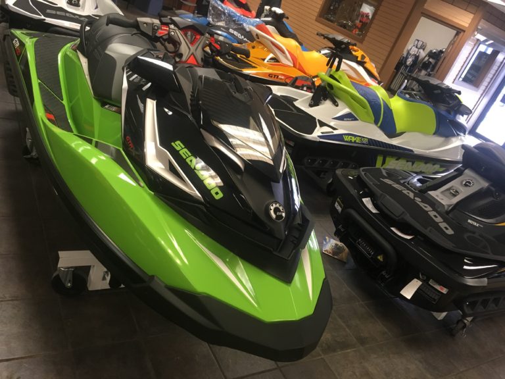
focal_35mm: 29
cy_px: 190
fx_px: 423
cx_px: 252
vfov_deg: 48.2
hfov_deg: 61.7
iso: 100
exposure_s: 1/30
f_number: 2.2
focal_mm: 4.15
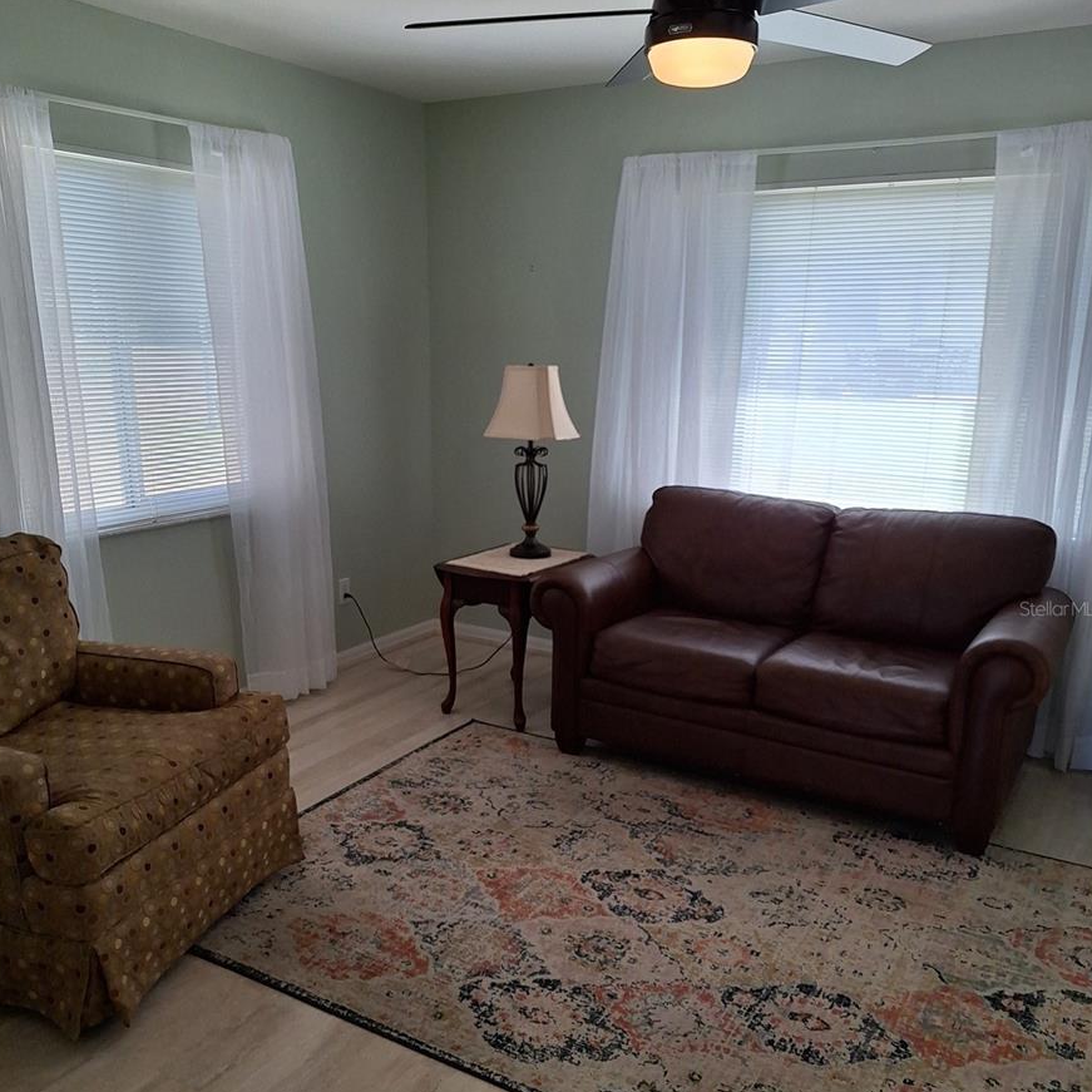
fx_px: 999
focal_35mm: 28
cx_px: 544
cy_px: 608
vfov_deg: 57.2
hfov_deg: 57.3
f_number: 1.8
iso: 40
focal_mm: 5.54
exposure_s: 1/245
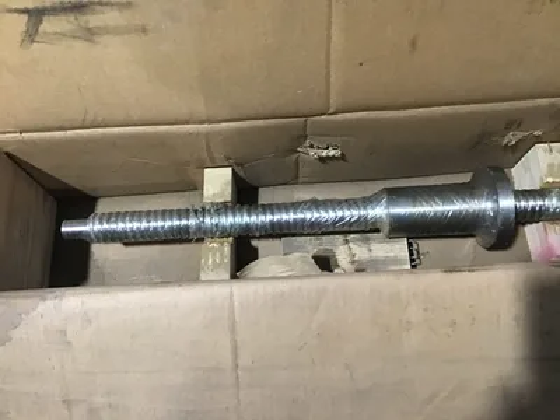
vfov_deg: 45.4
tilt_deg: -68.1
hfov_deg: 58.4
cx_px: 280
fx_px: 502
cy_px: 210
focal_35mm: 31
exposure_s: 1/15
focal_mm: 3.3
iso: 200
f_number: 2.4
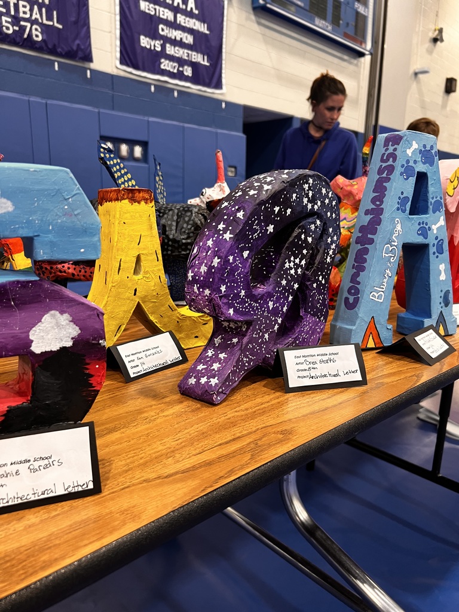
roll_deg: +0.0
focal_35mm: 26
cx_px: 230
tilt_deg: -12.3
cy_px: 306
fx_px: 460
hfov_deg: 53.1
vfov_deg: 67.3
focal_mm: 5.7
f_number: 1.5
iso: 160
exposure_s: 1/60
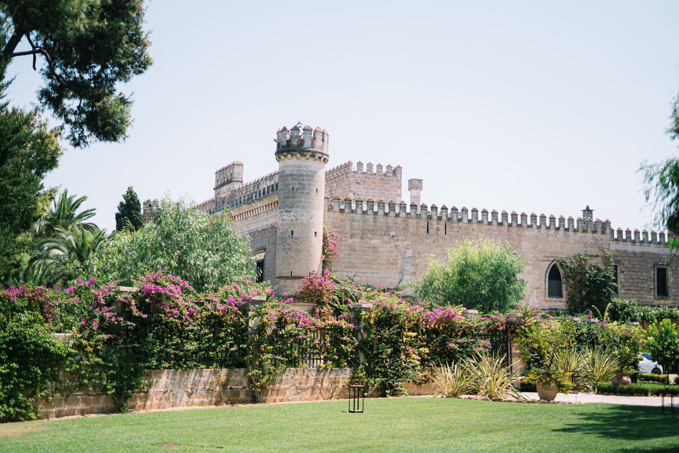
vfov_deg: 27.0
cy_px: 226
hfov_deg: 39.6
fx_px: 943
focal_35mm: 50
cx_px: 340
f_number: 2
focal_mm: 50
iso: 160
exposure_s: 1/5000
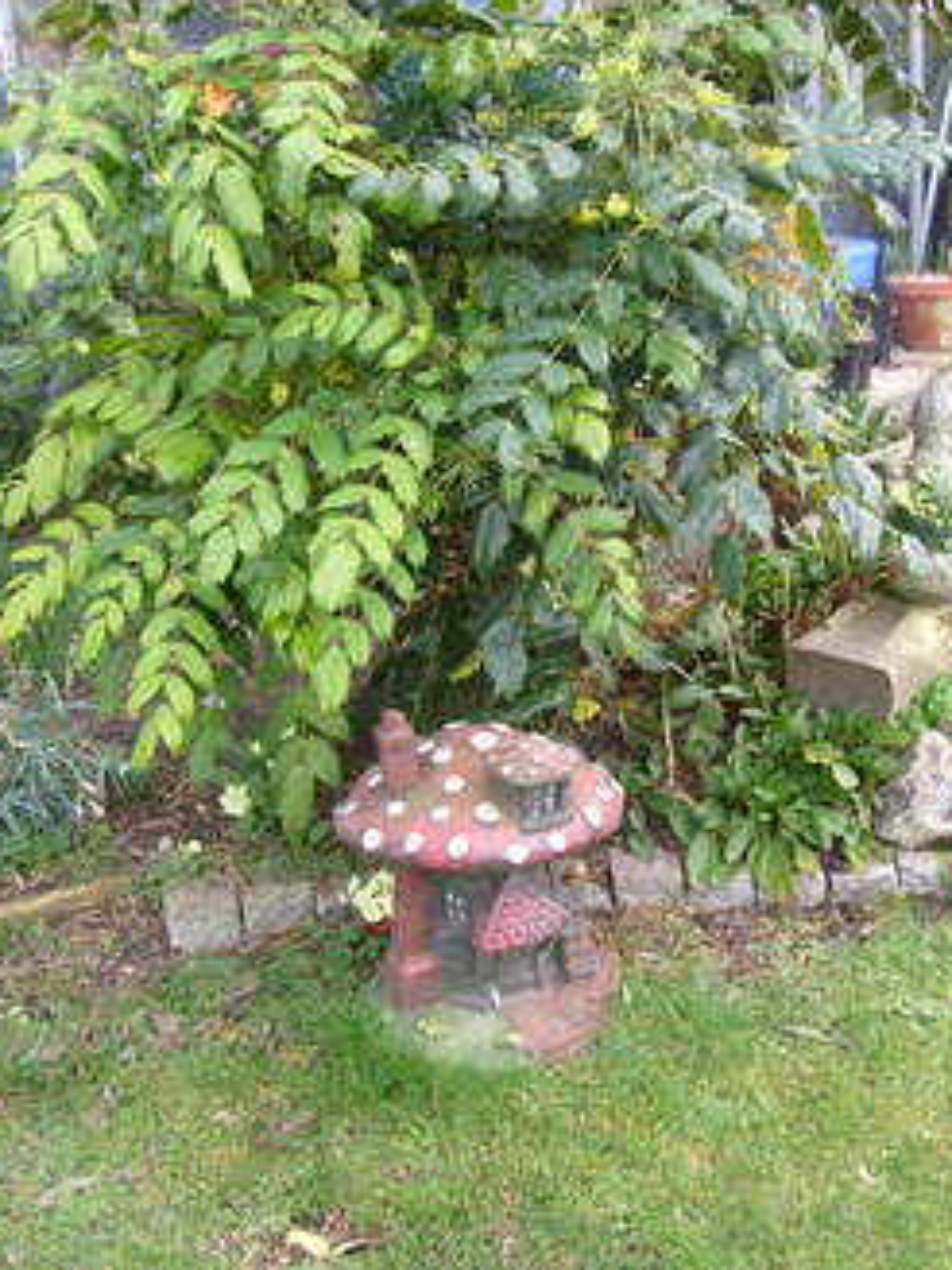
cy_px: 635
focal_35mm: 47
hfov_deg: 30.5
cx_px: 673
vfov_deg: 40.4
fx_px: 1723
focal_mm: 5.8
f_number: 2.8
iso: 80
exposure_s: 1/125
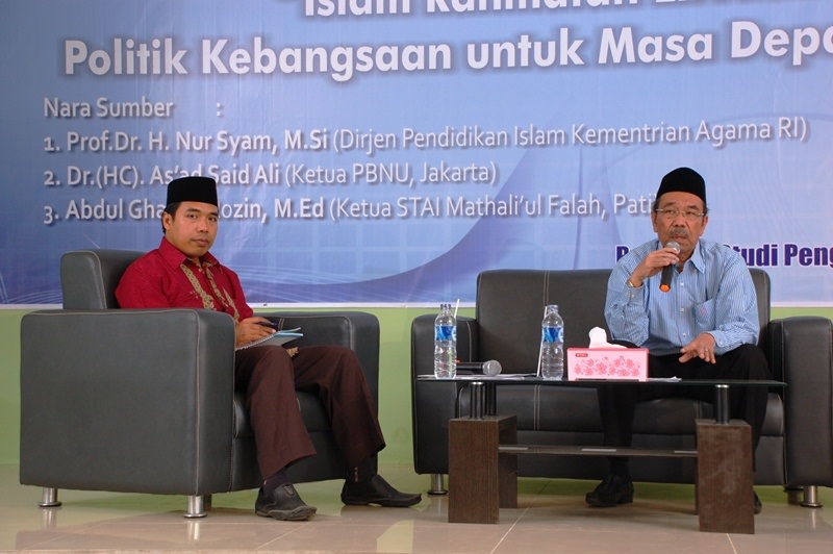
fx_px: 1526
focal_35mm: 66
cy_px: 277
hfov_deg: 30.5
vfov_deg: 20.6
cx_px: 416
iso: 400
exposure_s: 1/50
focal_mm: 44
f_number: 5.6
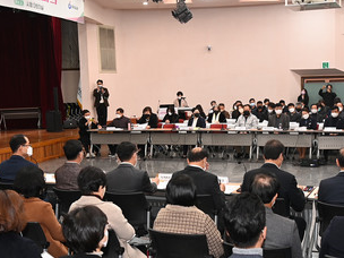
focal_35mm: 55
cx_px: 208
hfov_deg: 34.8
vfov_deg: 26.5
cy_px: 149
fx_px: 547
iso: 1000
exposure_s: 1/60
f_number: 4.5
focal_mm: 29
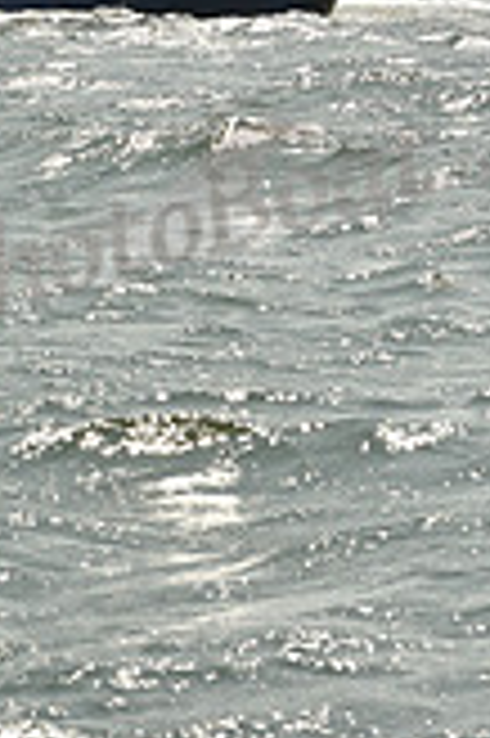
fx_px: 6526
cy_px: -414
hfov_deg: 4.3
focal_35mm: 319
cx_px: -312
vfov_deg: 6.4
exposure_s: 1/800
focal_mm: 90
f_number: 10
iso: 250
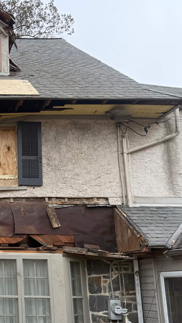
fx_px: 395
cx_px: -57
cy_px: 204
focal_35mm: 46
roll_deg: -1.5
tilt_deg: +11.0
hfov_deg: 23.0
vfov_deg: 44.2
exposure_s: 1/1122
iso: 80
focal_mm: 6.76
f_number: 1.78
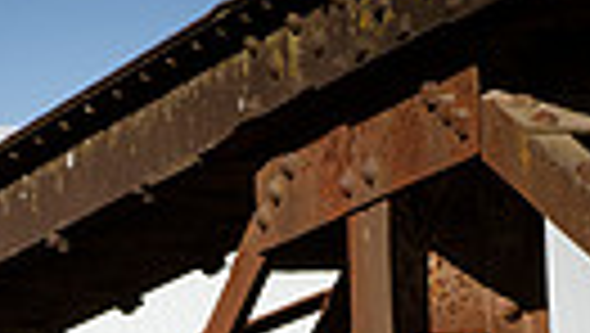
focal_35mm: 378
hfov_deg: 5.7
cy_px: 945
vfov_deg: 3.2
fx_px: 5920
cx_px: 131
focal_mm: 105
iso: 800
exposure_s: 1/800
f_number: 14
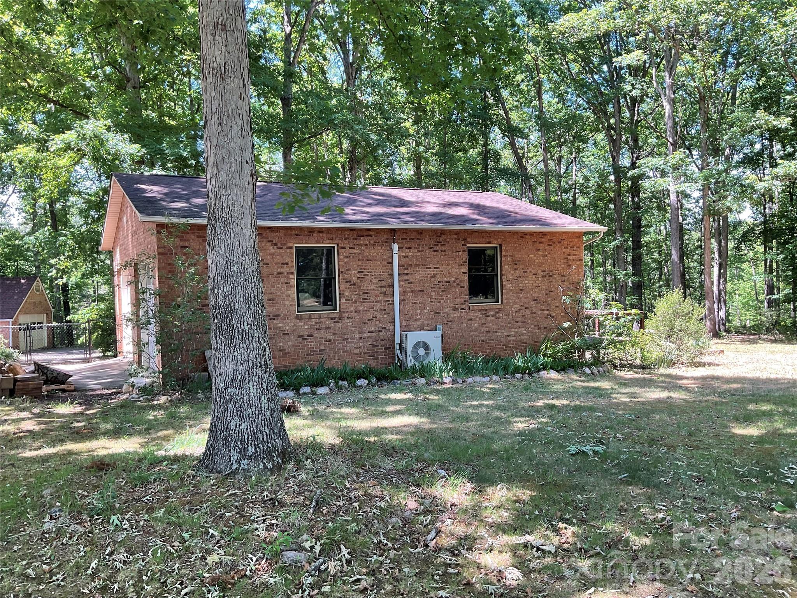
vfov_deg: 48.2
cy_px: 299
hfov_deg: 61.7
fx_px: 668
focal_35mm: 29
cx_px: 398
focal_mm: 3
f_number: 1.8
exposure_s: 1/120
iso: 25
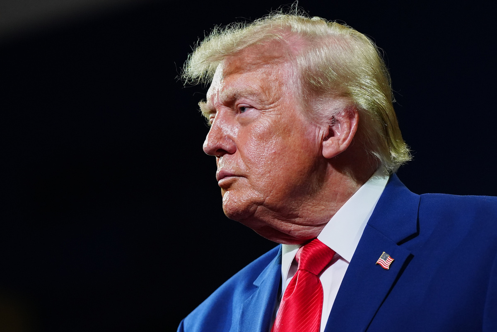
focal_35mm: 300
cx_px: 248
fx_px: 4145
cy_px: 166
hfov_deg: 6.9
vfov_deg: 4.6
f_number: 4
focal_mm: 200
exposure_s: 1/500
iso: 2000
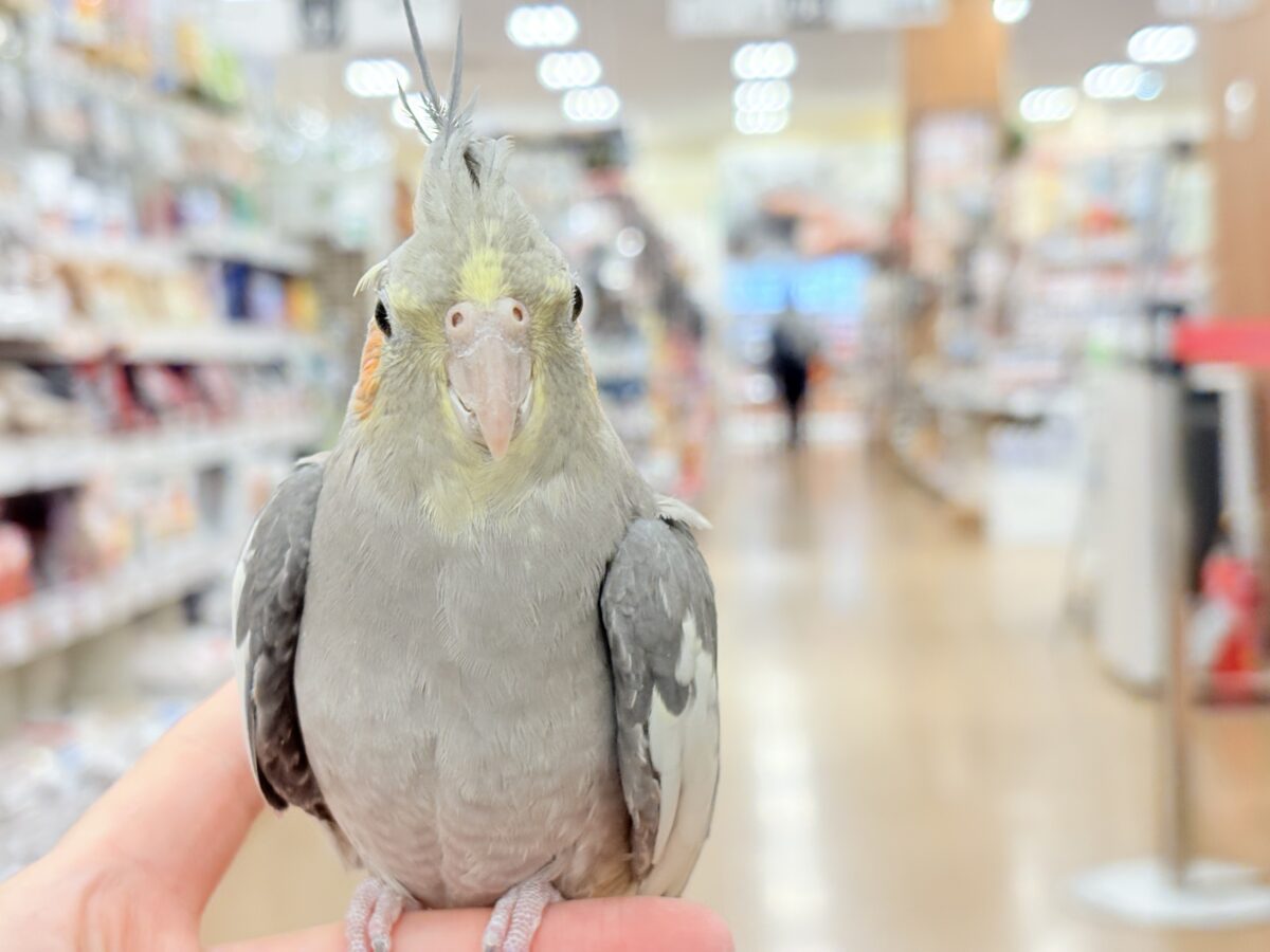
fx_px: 1908
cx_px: 635
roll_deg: +2.9
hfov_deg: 36.8
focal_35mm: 52
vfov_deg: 28.0
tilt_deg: -2.8
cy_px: 476
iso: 125
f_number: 1.6
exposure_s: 1/100
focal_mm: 5.96
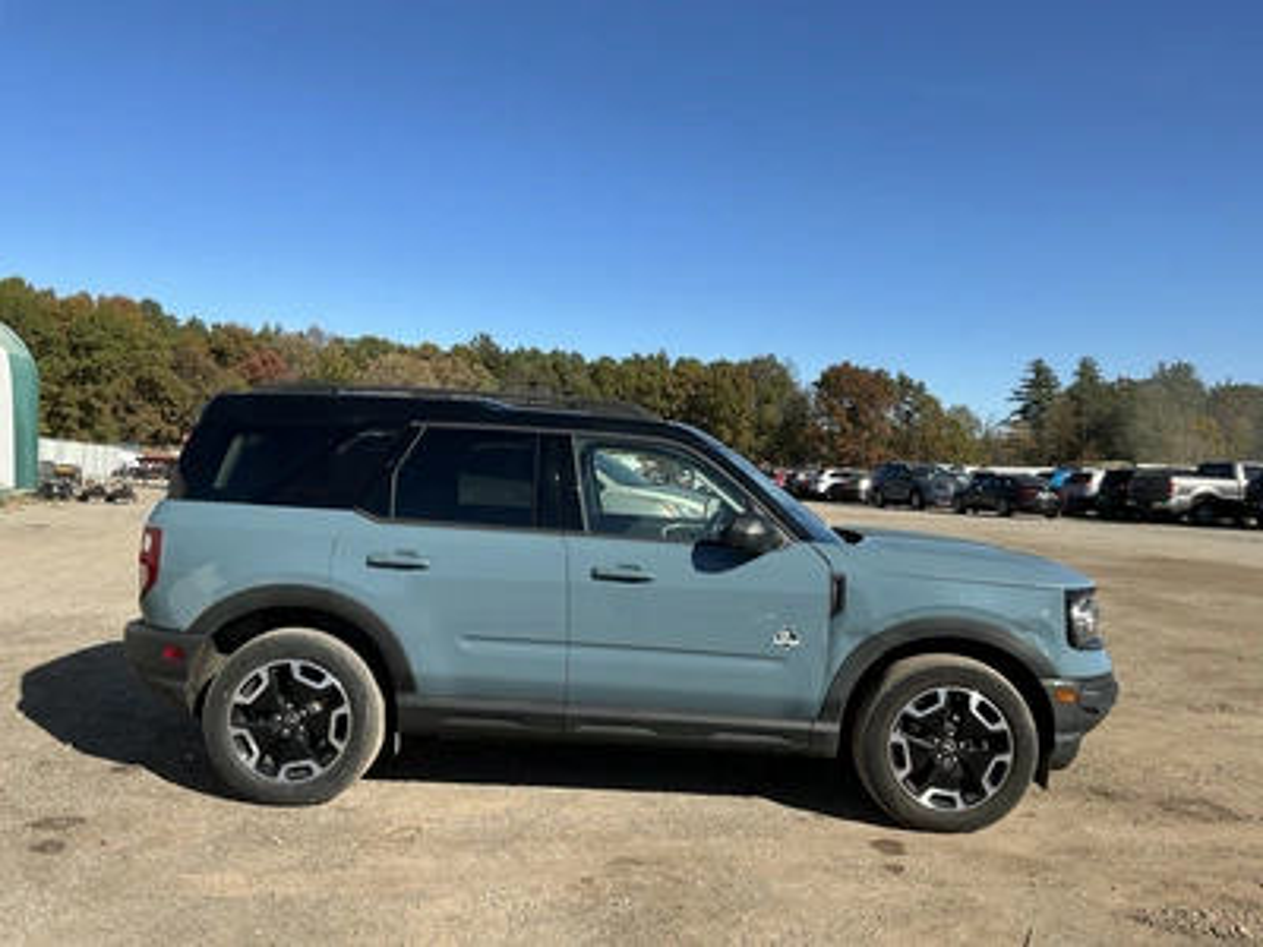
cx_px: 632
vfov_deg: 49.7
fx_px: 1022
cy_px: 474
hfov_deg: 63.4
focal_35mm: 28
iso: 25
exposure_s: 1/1534
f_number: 1.8
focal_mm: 3
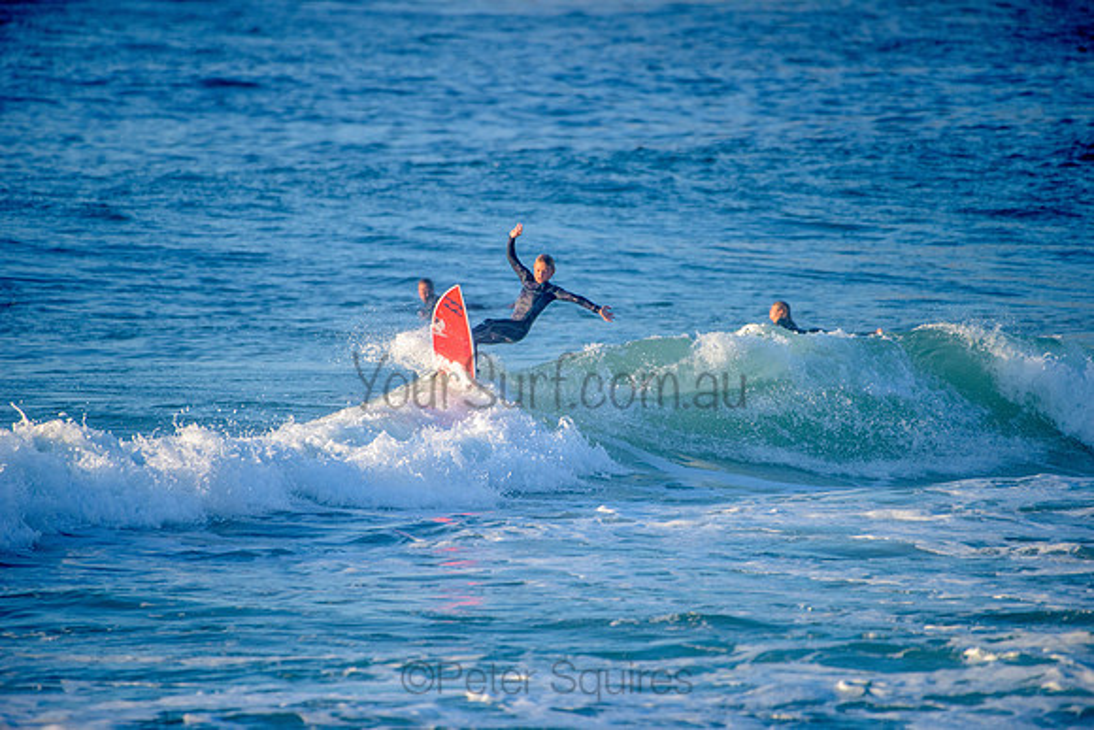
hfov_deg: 4.1
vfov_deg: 2.8
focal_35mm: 500
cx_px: 547
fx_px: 15197
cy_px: 365
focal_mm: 500
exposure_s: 1/2000
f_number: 5.6
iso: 500
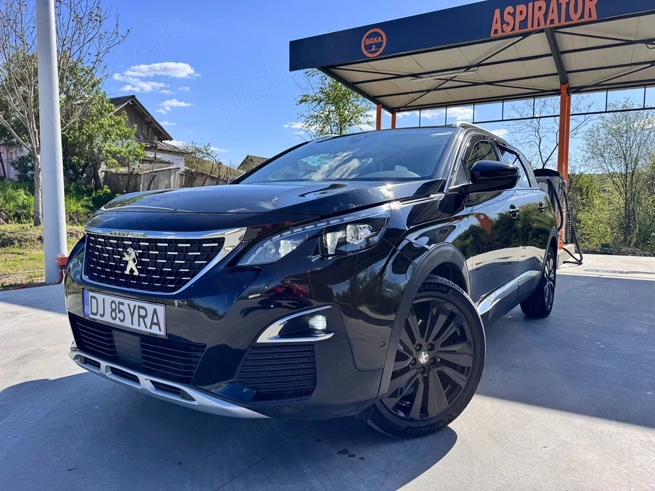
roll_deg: -1.0
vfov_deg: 56.8
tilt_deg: -3.9
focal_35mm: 24
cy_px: 246
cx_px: 328
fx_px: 454
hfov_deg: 71.6
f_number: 1.78
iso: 80
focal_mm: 6.76
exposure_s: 1/2833
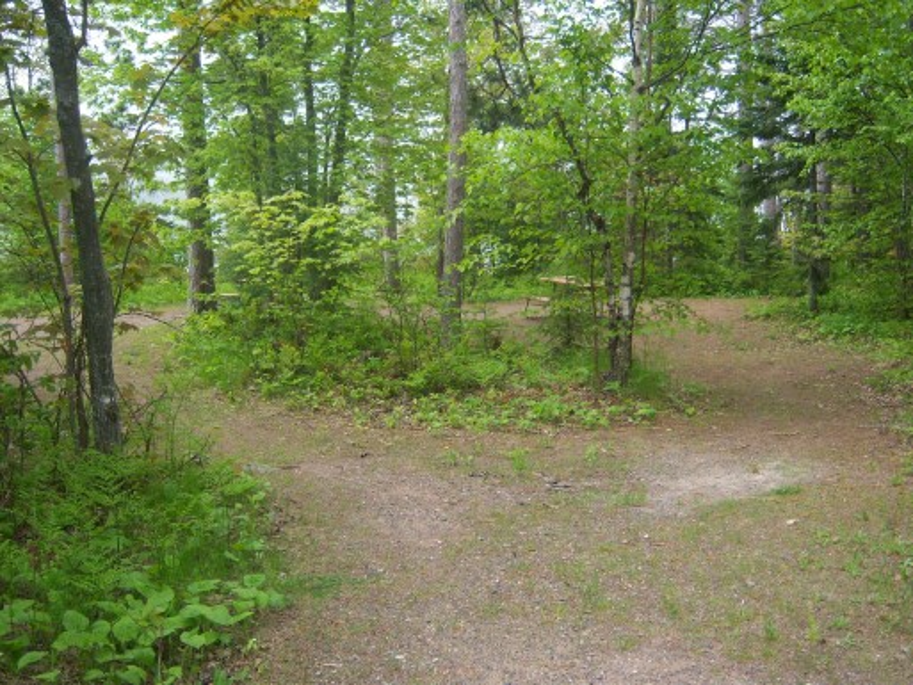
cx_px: 456
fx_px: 950
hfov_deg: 51.3
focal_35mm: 36
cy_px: 342
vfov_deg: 39.7
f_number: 2.8
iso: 80
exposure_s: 1/400
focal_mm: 7.5
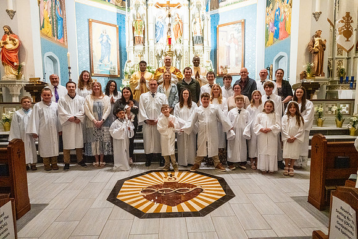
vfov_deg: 53.2
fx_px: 239
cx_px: 179
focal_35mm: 24
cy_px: 120
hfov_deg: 73.7
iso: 5000
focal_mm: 24
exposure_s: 1/60
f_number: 11
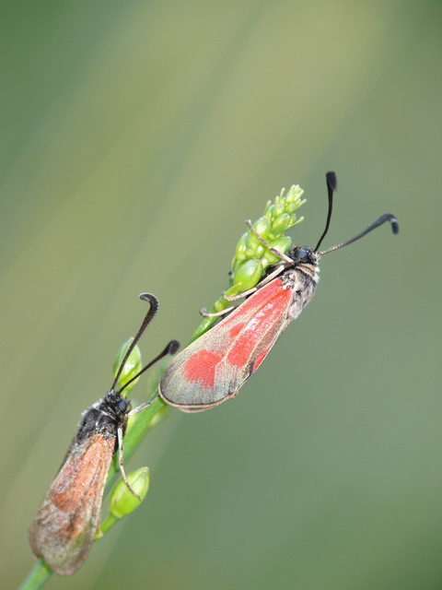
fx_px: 4478
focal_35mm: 263
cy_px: 295
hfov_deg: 5.7
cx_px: 221
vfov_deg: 7.5
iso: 100
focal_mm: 55.6
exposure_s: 1/100
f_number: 3.6
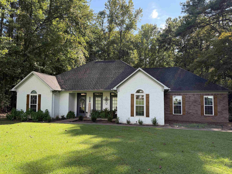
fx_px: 168
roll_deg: +0.3
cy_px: 88
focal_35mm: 25
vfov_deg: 54.9
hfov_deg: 69.4
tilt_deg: +3.9
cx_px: 121
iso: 100
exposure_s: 1/1192
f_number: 1.78
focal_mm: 6.76
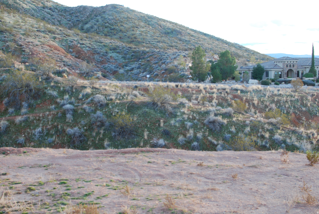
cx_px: 160
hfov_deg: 37.8
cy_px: 107
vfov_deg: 25.8
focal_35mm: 52
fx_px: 466
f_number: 4.5
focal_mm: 35
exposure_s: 1/80
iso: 200
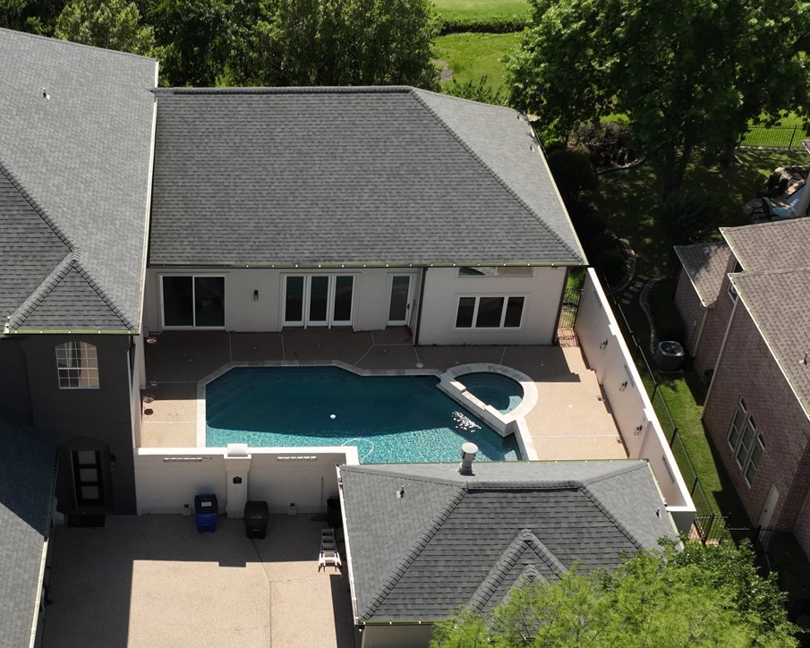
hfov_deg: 34.8
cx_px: 235
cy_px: 443
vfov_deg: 28.4
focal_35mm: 53
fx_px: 1271
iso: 200
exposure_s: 1/4000
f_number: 2.8
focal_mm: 12.29
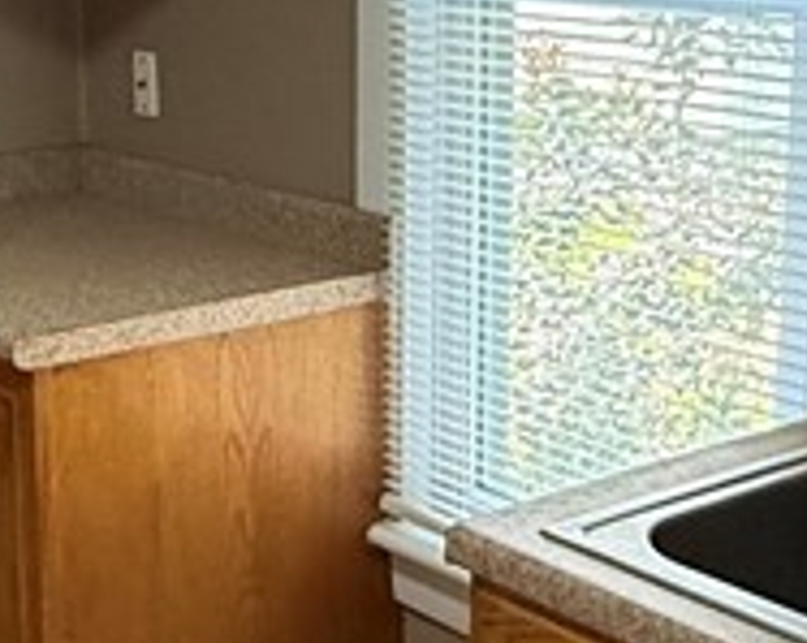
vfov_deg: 20.4
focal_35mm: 75
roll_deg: +0.2
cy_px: 255
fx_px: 1789
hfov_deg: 25.3
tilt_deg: -12.4
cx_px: 285
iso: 250
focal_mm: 2.22
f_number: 2.2
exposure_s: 1/99
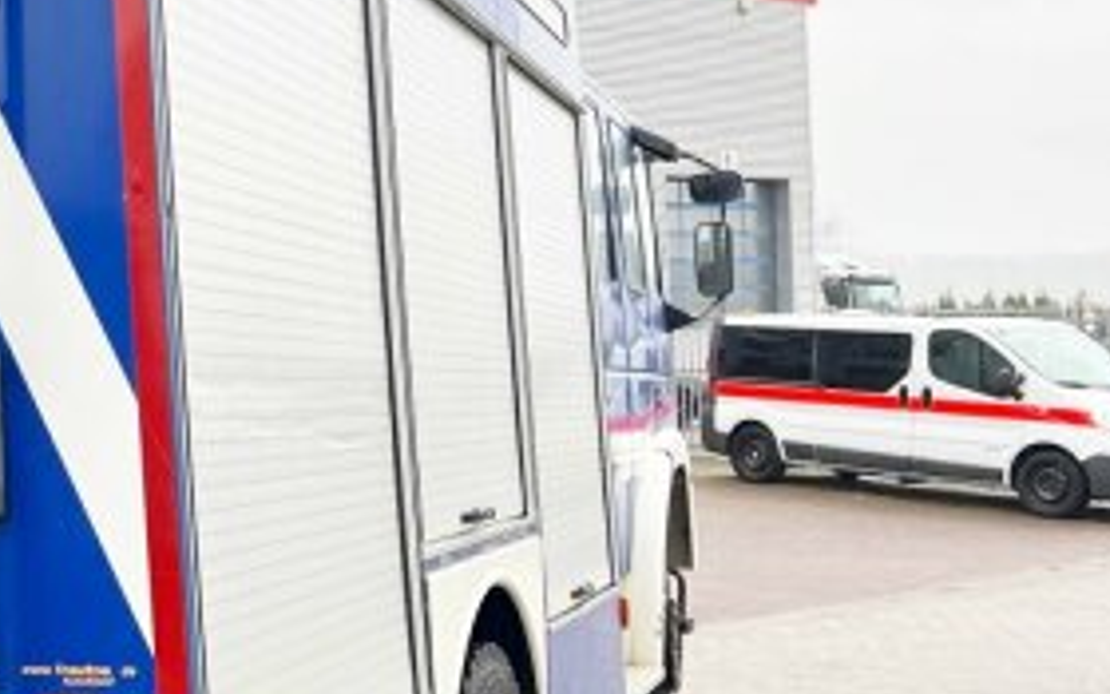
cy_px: 317
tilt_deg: +1.3
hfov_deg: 30.2
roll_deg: +2.0
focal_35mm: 63
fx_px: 1906
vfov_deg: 20.6
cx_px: -4
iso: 50
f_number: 1.5
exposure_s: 1/350
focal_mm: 5.7
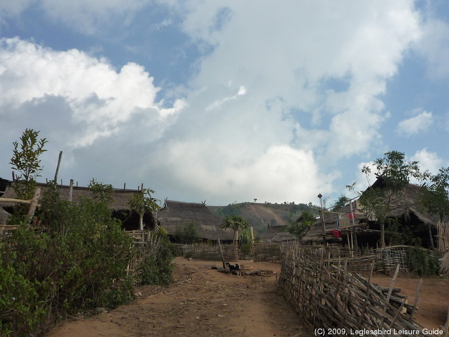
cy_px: 168
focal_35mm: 36
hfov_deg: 51.4
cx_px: 224
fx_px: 467
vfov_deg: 39.7
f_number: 5
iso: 160
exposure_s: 1/800
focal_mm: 4.4
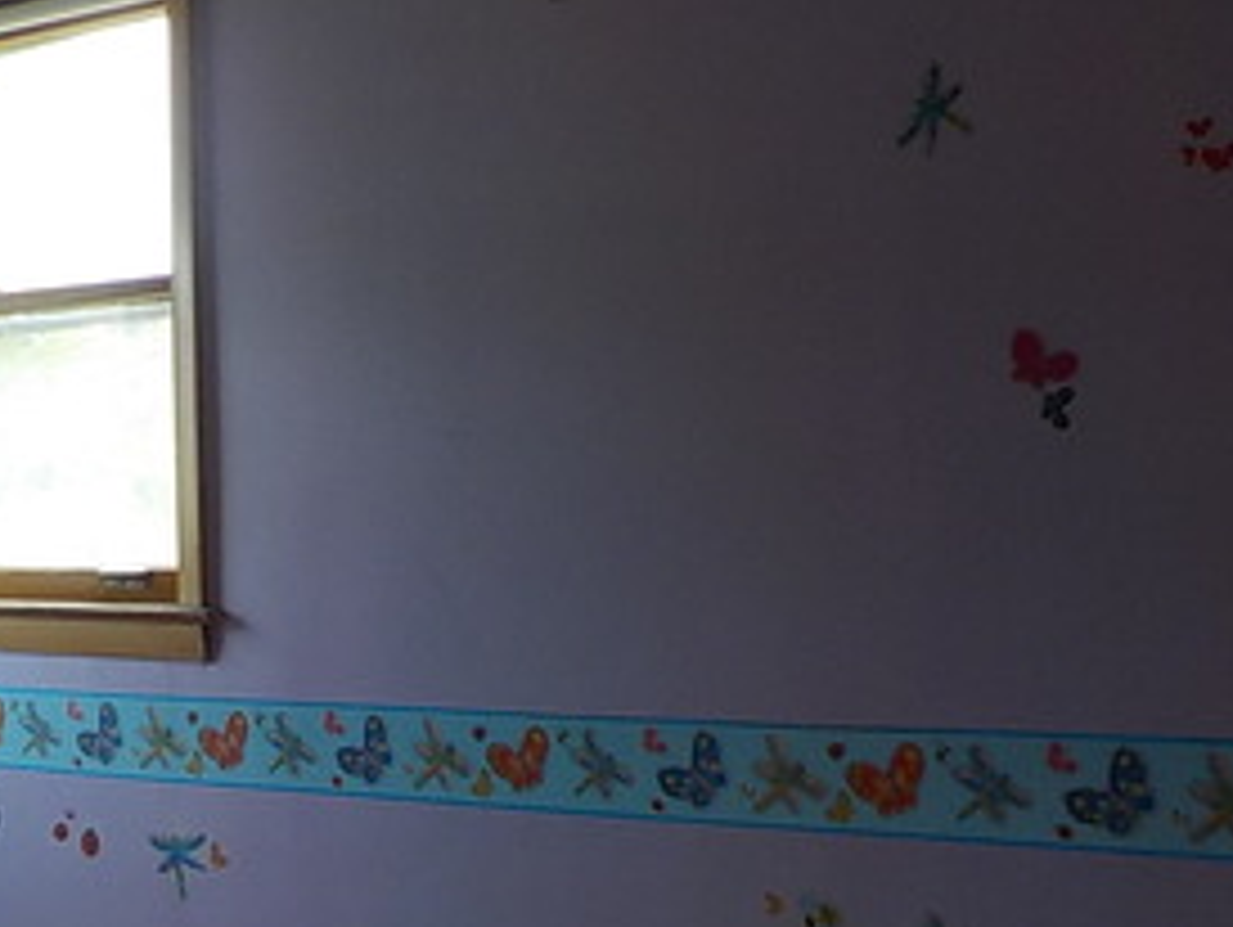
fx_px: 2496
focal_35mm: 70
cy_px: 778
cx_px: -63
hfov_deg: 26.0
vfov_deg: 20.7
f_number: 3.3
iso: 125
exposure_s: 1/40
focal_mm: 4.1
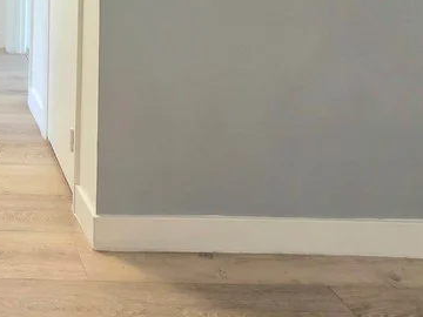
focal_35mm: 37
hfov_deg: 38.5
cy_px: -106
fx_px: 452
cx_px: -73
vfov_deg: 29.9
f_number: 1.9
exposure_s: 1/60.2
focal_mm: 2.2
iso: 250
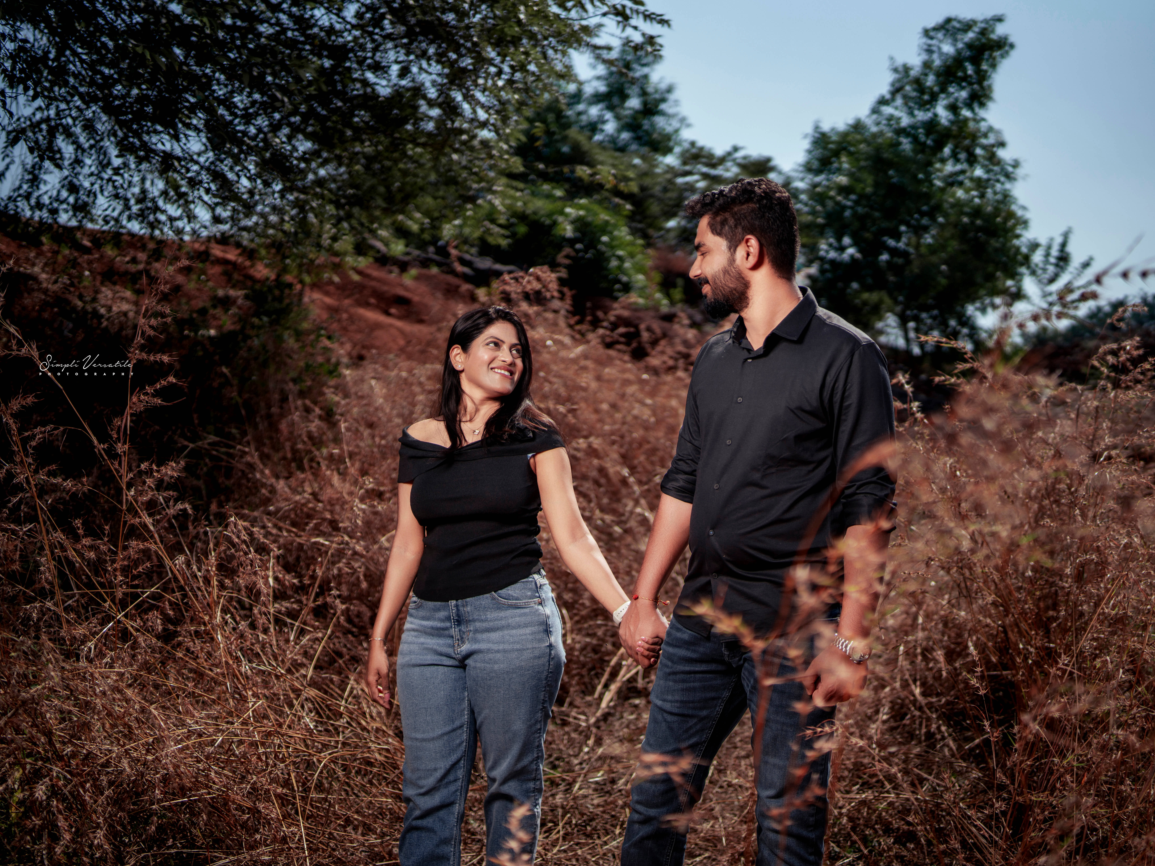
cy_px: 433
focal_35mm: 38
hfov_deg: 49.0
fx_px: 1268
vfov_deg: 37.7
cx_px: 590
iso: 64
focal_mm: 35
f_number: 1.4
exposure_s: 1/8000
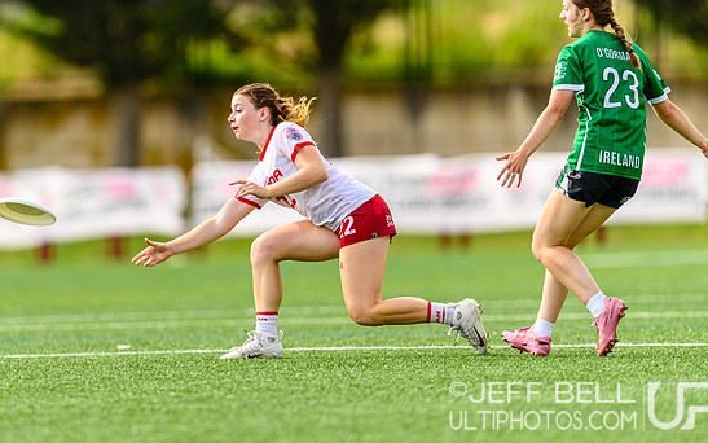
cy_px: 195
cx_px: 267
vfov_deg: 2.3
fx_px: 10922
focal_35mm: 566
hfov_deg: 3.7
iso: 160
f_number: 3.2
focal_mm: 400
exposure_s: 1/1250
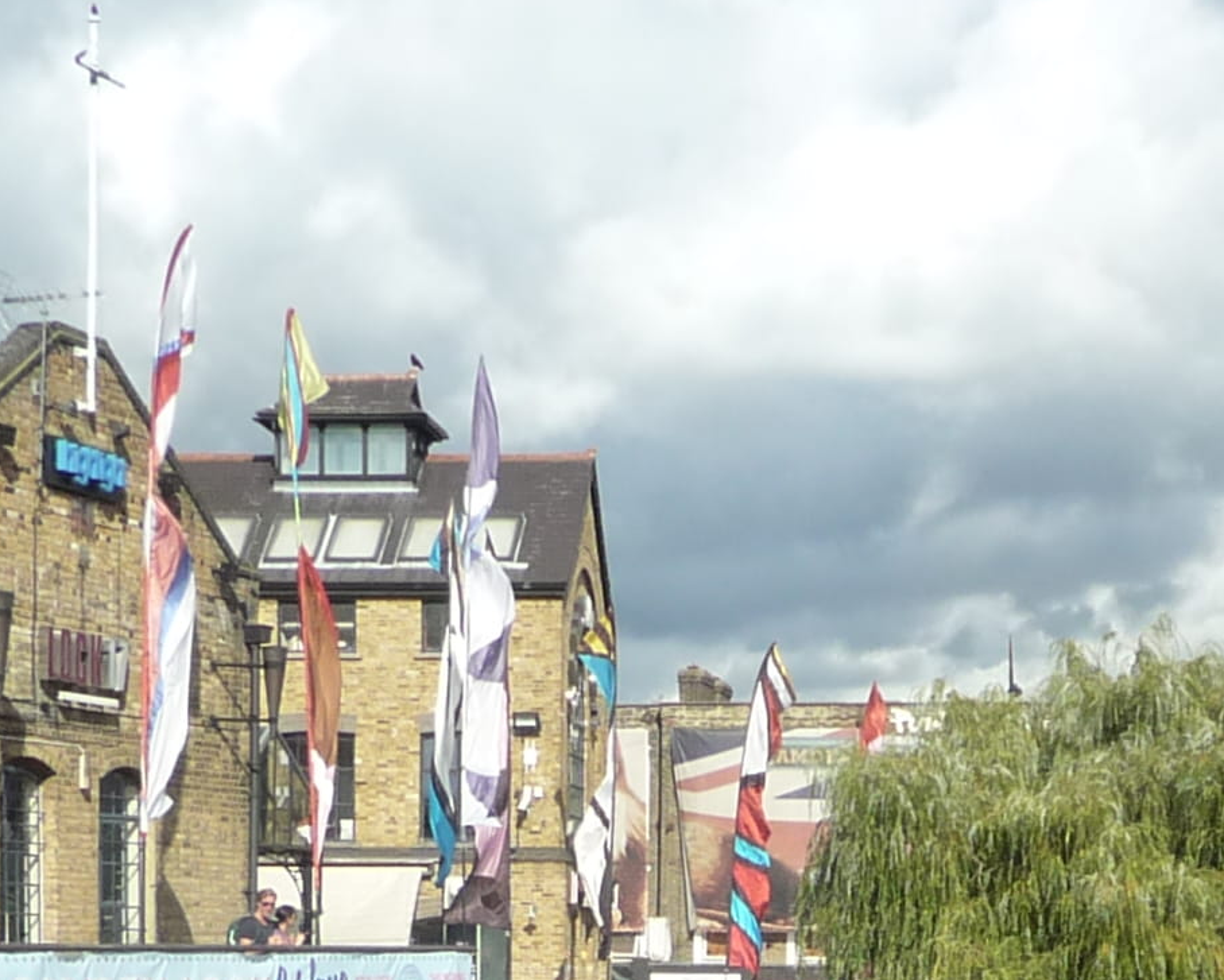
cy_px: 1215
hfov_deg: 19.5
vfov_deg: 15.1
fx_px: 3551
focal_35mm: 98
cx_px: 686
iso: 160
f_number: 4
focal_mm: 4.4
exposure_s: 1/800
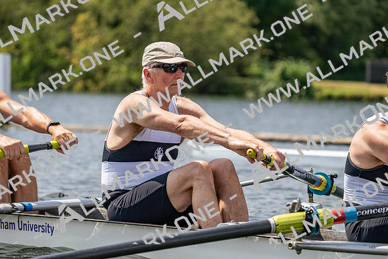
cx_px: 194
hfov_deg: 9.6
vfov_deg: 6.4
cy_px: 130
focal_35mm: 214
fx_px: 2307
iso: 200
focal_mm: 214
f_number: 5.6
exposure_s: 1/1600
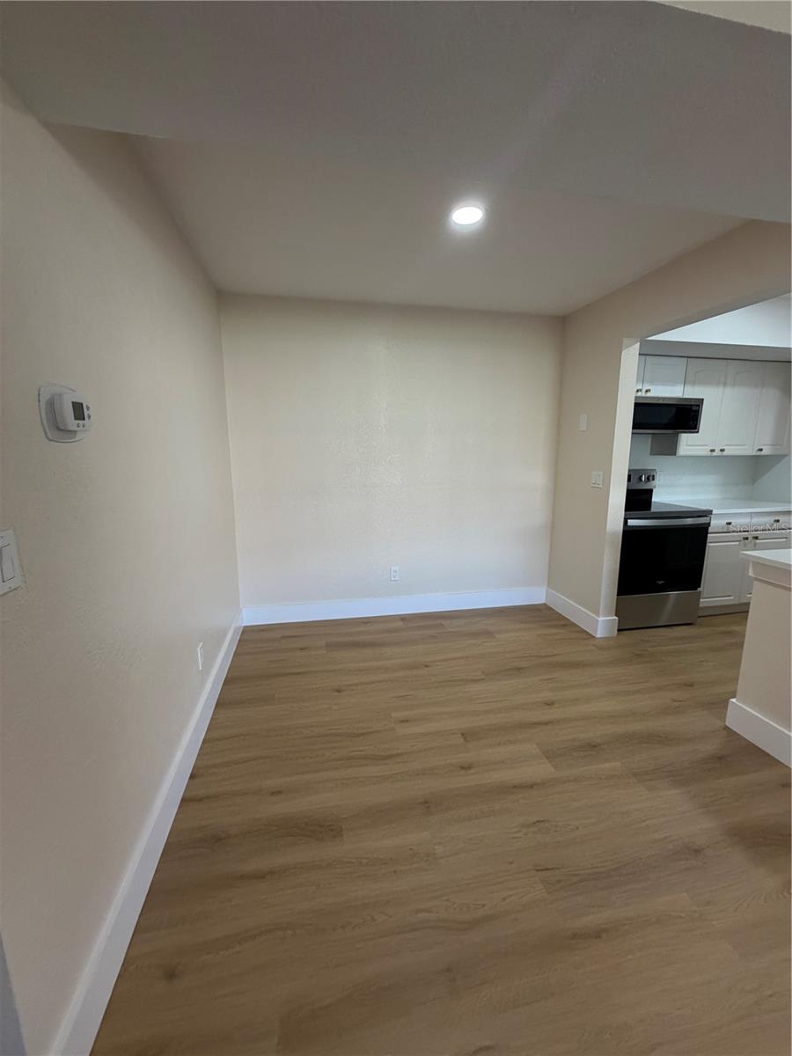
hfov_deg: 85.7
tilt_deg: -10.9
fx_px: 427
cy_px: 528
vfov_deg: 102.1
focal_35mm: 14
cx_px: 396
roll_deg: -0.3
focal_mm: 2.22
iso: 250
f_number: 2.2
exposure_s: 1/120
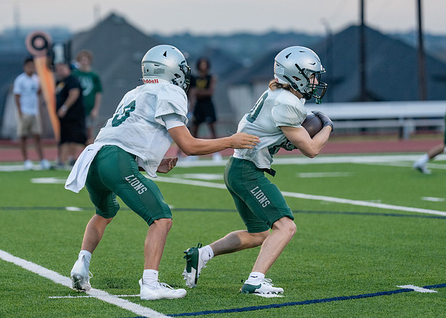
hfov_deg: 8.1
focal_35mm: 247
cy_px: 98
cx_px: 150
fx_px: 3129
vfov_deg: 5.8
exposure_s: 1/1250
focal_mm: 167
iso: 1250
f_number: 2.8
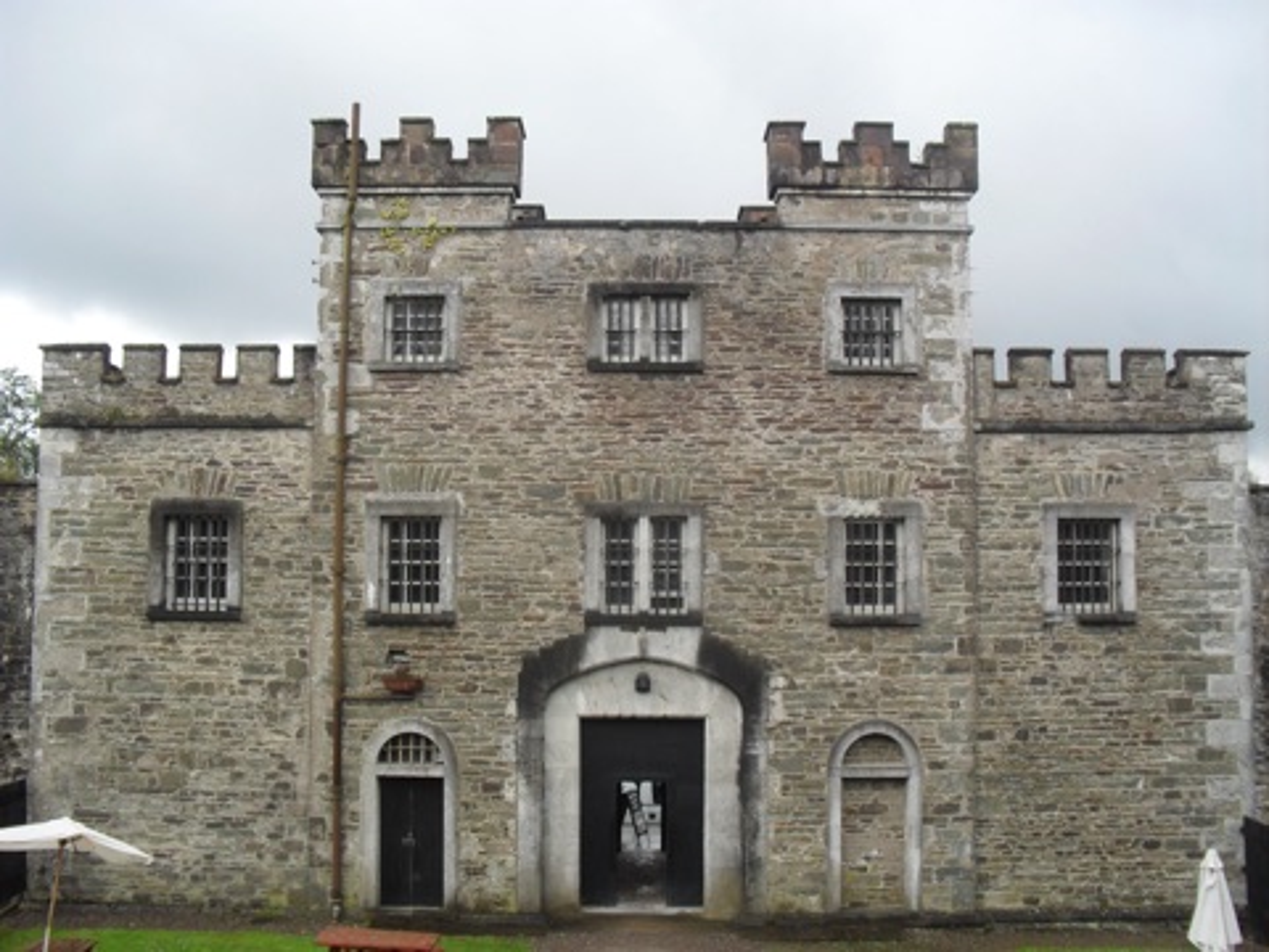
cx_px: 634
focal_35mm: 35
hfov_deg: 52.6
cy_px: 476
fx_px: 1283
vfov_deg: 40.7
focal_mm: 6.3
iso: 100
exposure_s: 1/250
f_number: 3.2
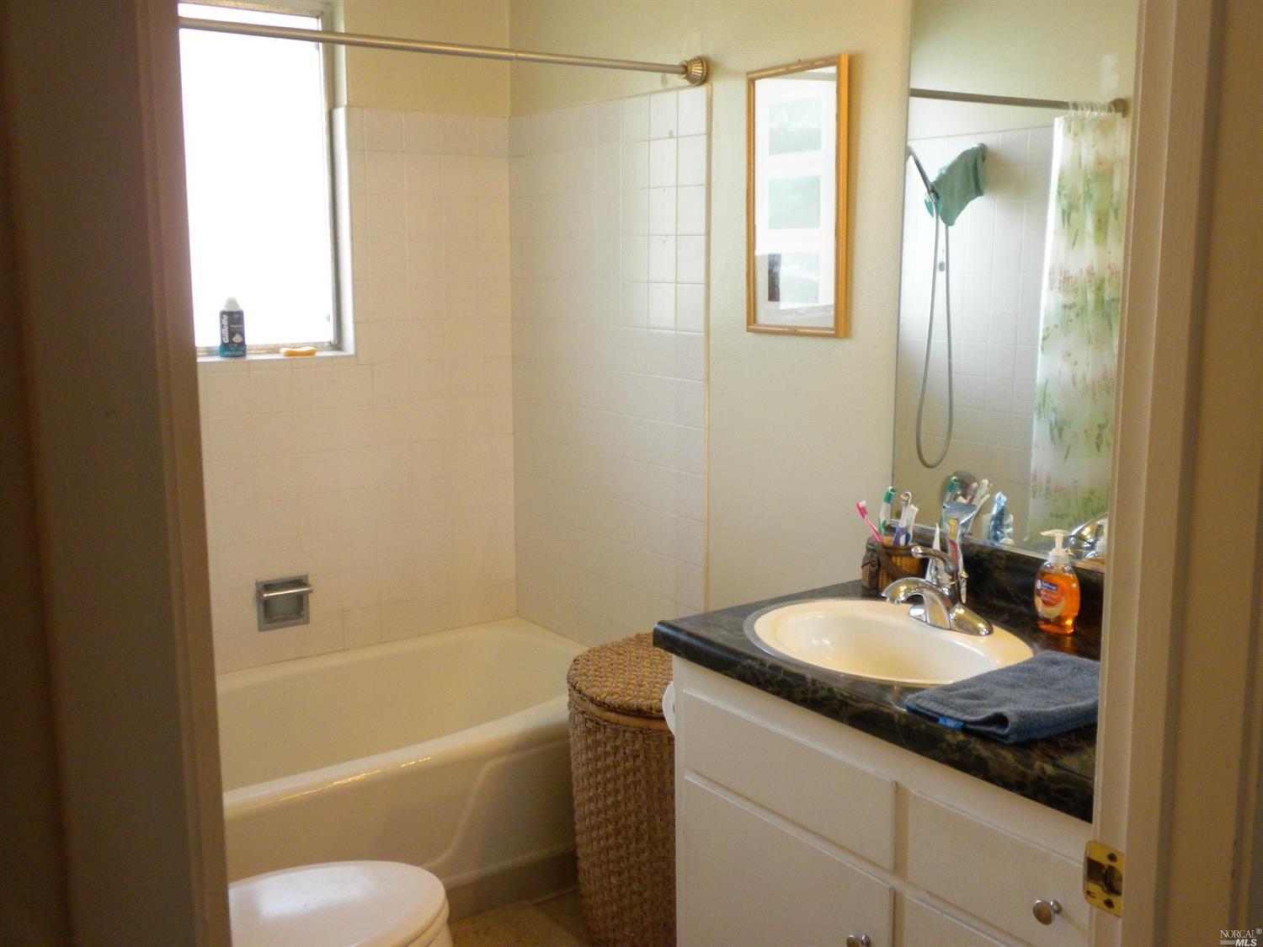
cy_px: 474
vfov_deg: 38.6
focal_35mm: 37
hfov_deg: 50.2
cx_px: 632
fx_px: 1350
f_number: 3.5
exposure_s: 1/65
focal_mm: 6.6
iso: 223
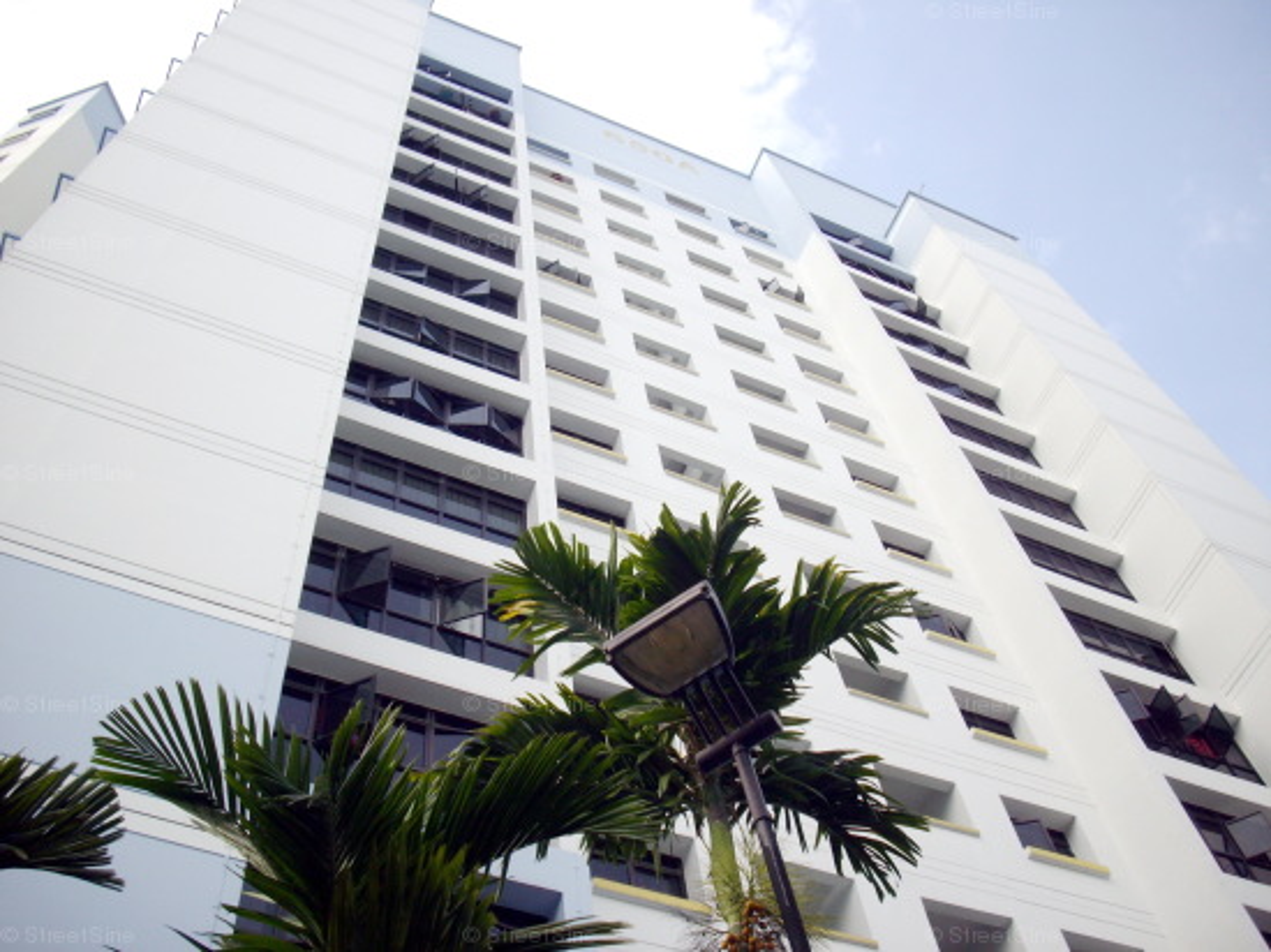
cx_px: 636
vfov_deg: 38.6
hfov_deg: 50.2
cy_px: 476
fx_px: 1358
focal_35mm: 37
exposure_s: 1/160
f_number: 5.6
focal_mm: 6.2
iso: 80
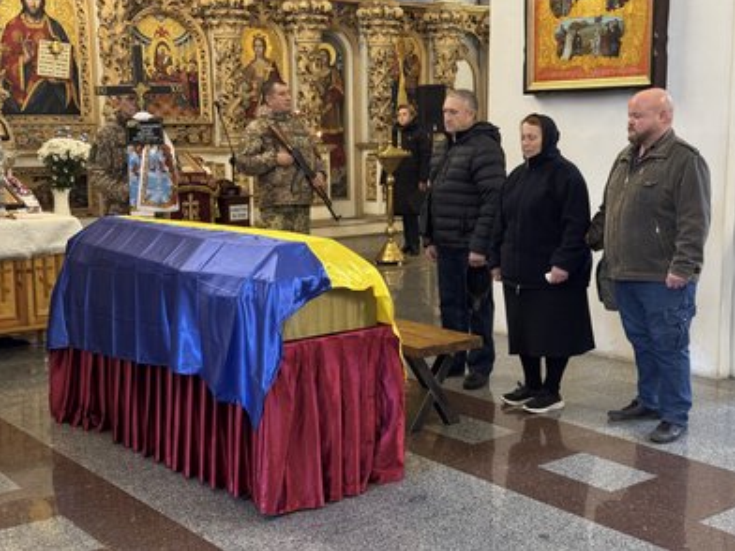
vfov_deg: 29.7
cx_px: 373
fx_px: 1040
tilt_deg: -9.2
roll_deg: +0.6
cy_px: 272
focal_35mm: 49
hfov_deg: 38.9
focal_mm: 6.76
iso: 500
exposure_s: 1/25
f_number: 1.78
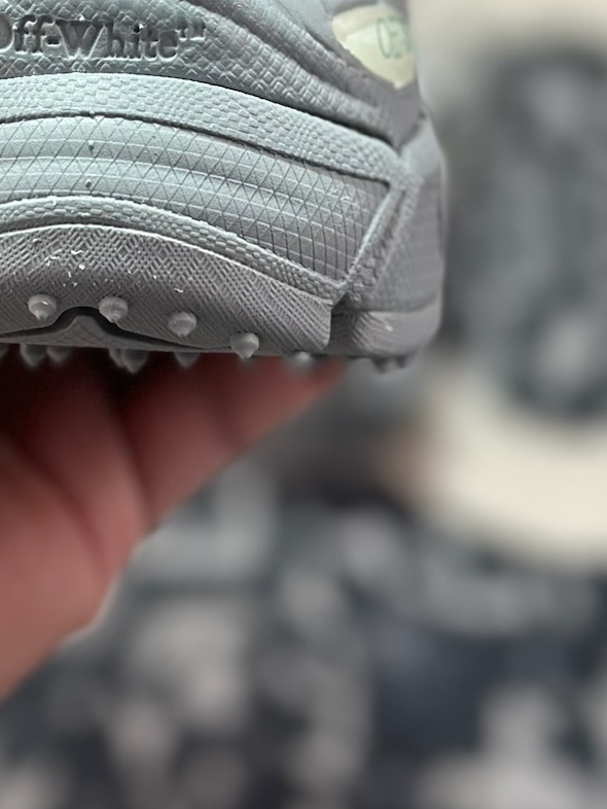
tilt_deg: -54.9
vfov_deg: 15.3
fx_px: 2921
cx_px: 103
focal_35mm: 125
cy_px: -135
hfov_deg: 11.8
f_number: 1.78
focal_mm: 6.86
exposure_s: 1/546
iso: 80
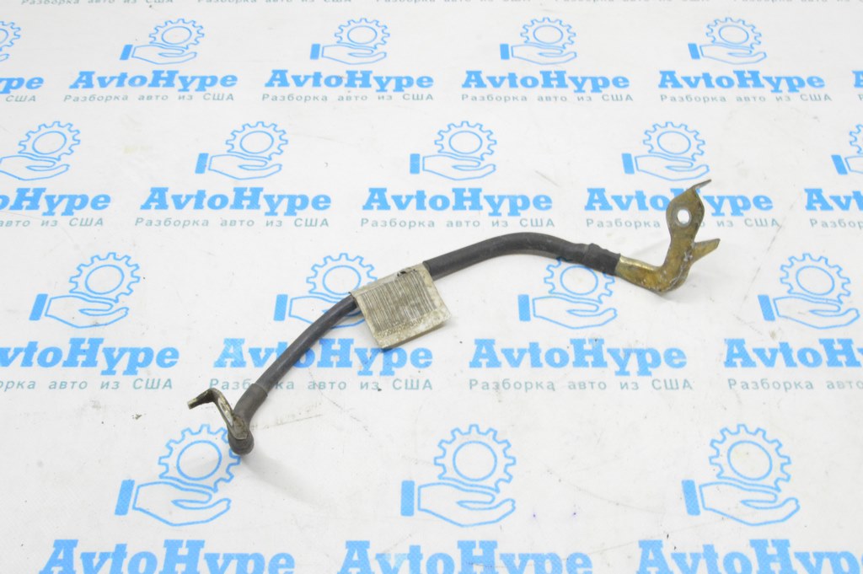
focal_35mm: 36
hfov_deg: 53.2
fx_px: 862
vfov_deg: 36.8
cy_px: 287
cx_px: 432
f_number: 20
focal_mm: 24
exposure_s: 1/15
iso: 6400
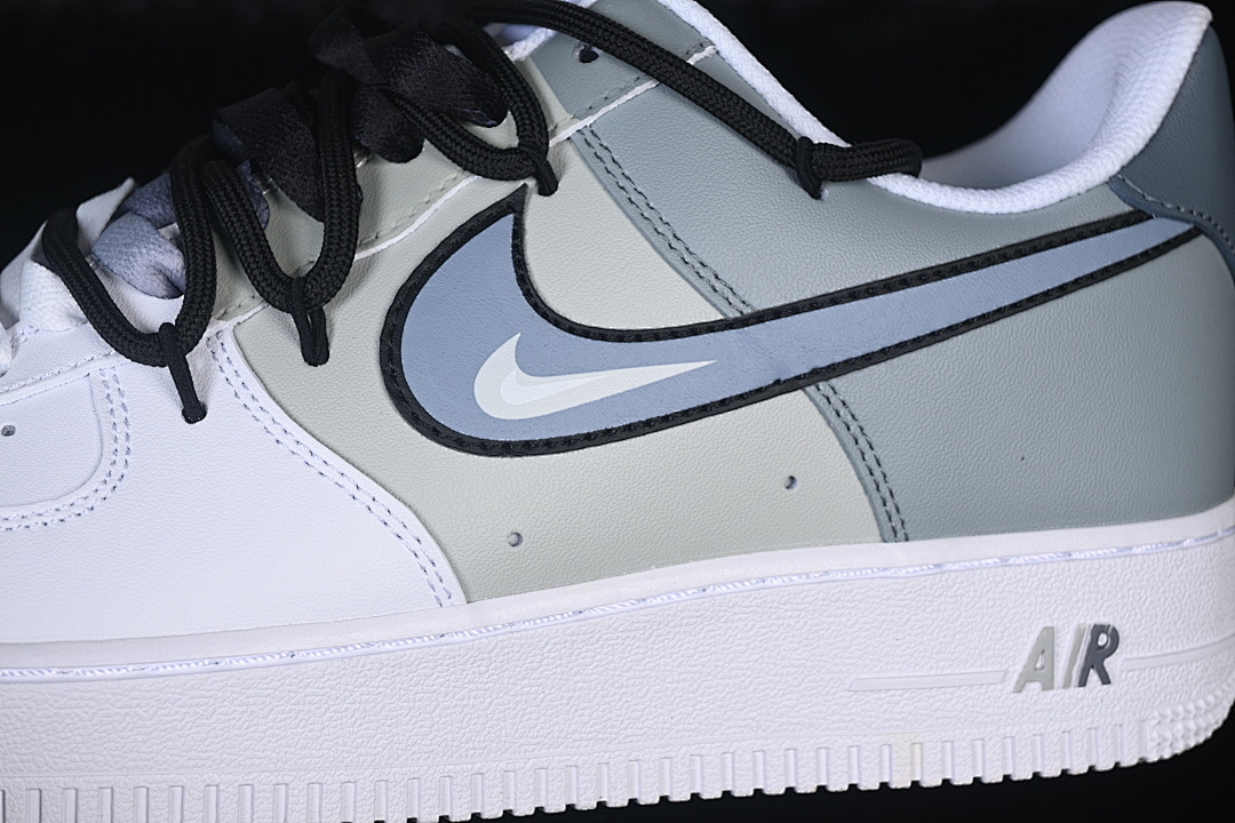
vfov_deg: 18.2
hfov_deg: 27.0
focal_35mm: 75
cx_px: 618
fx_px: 2573
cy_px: 412
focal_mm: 50
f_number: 7.1
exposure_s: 1/80
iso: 160
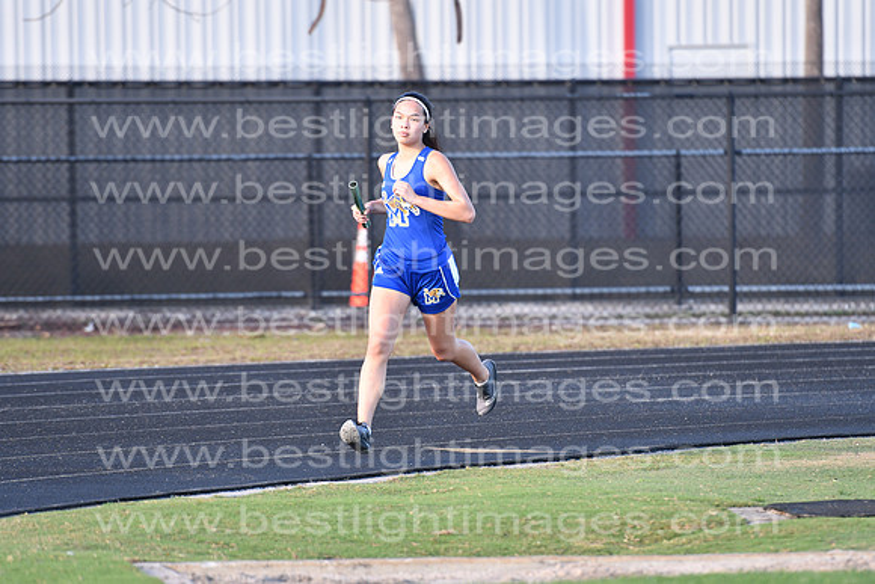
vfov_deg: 4.6
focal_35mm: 300
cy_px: 292
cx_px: 438
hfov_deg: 6.9
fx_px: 7293
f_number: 4
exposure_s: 1/800
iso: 400
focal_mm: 200
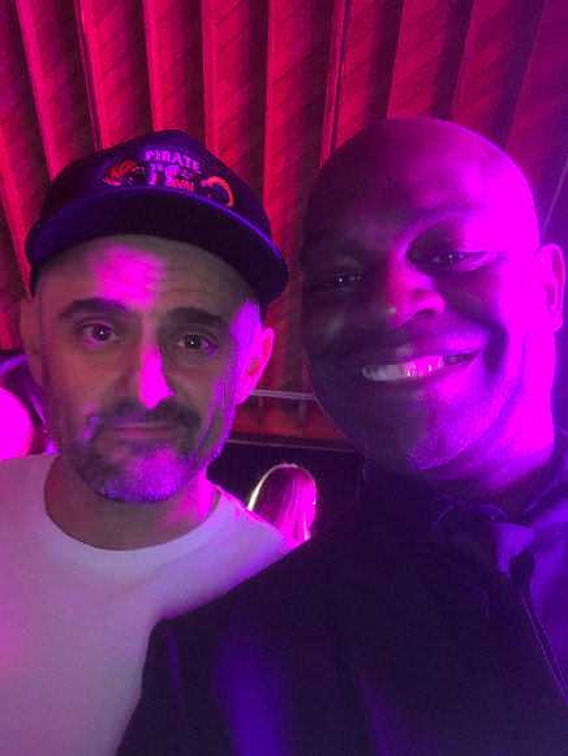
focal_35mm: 32
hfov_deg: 44.2
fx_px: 699
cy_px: 378
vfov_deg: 56.8
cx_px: 284
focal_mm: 2.87
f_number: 2.2
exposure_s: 1/20
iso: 400
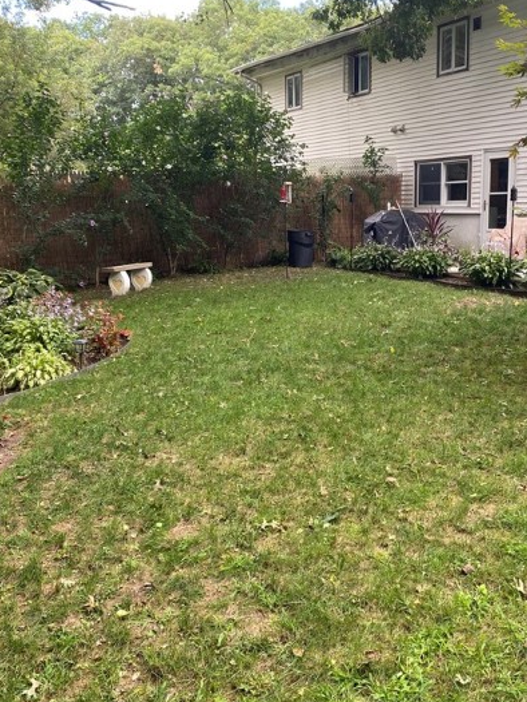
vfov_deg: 48.9
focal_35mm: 38
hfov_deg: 37.5
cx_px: 334
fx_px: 771
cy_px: 326
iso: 40
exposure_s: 1/121
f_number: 1.8
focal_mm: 4.25
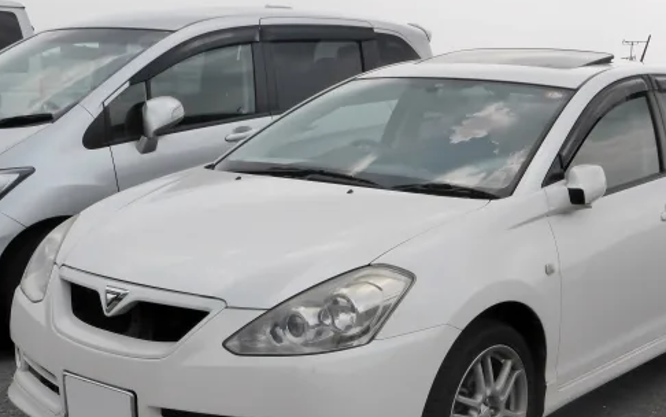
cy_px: 321
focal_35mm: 60
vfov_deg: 21.4
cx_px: 406
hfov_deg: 33.9
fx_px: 1089
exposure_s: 1/1300
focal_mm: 7.4
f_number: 3.9
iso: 200
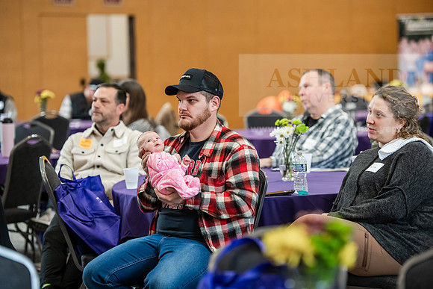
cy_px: 144
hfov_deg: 15.8
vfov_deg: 10.6
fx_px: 1564
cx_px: 216
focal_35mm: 130
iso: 2500
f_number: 3.2
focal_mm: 130
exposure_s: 1/200
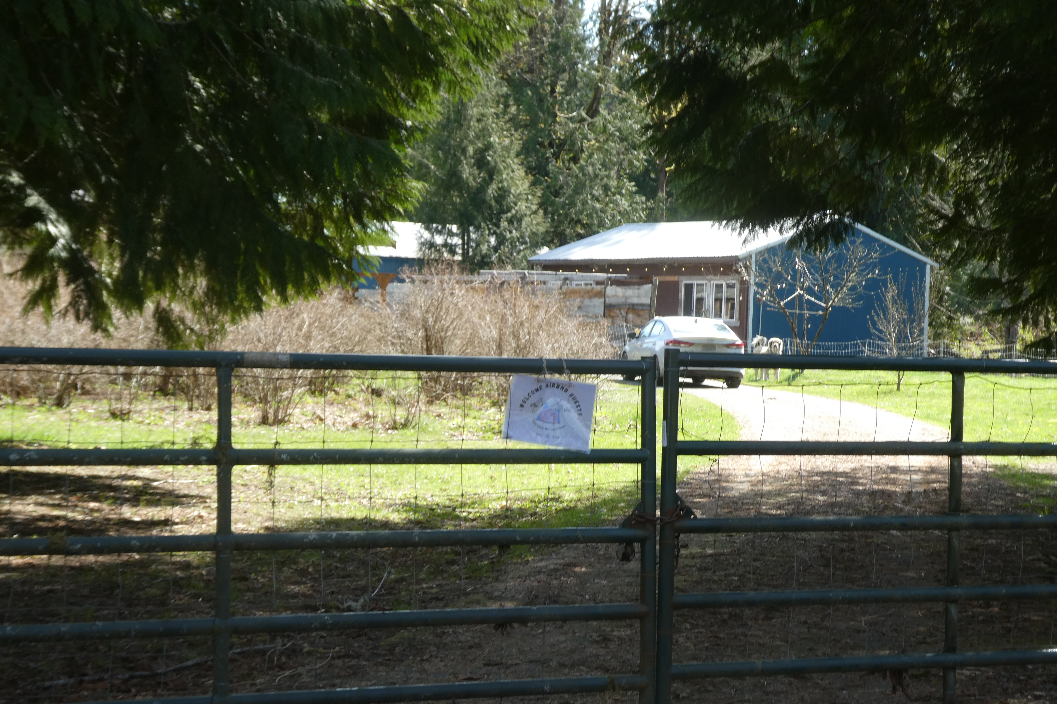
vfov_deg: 18.7
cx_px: 528
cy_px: 382
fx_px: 2143
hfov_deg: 27.7
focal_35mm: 73
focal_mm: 12.5
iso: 80
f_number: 4.5
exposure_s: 1/125
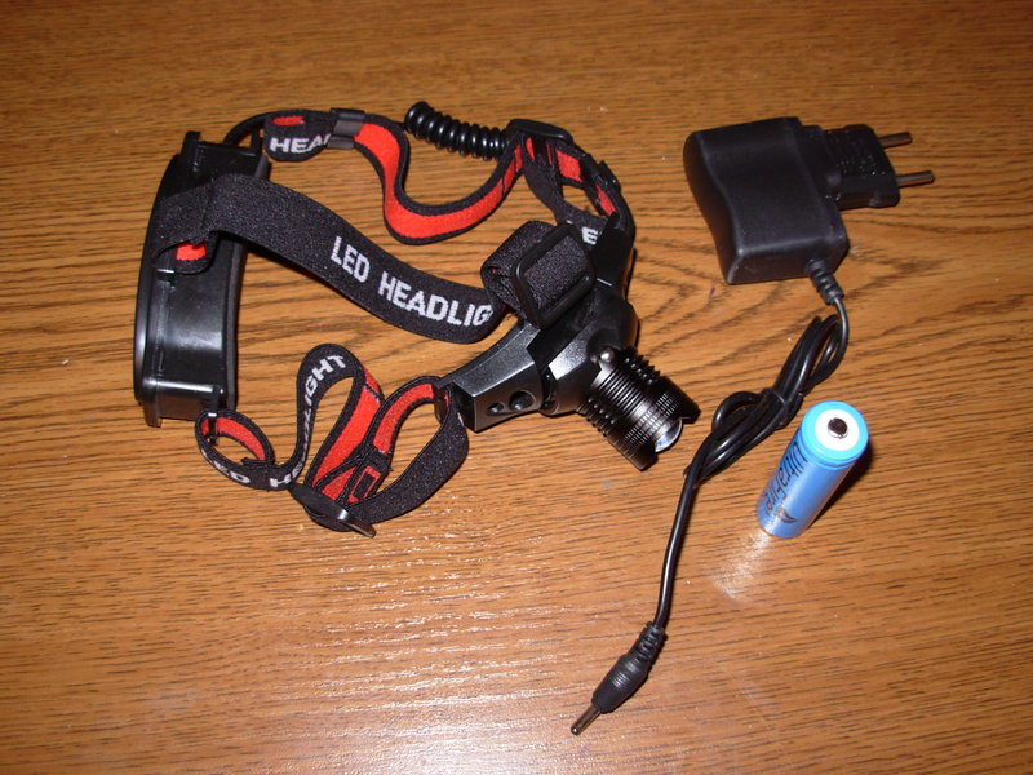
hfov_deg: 49.0
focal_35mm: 38
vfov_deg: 37.7
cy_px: 388
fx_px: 1134
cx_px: 516
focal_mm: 6.3
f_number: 2.9
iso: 50
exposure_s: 1/32
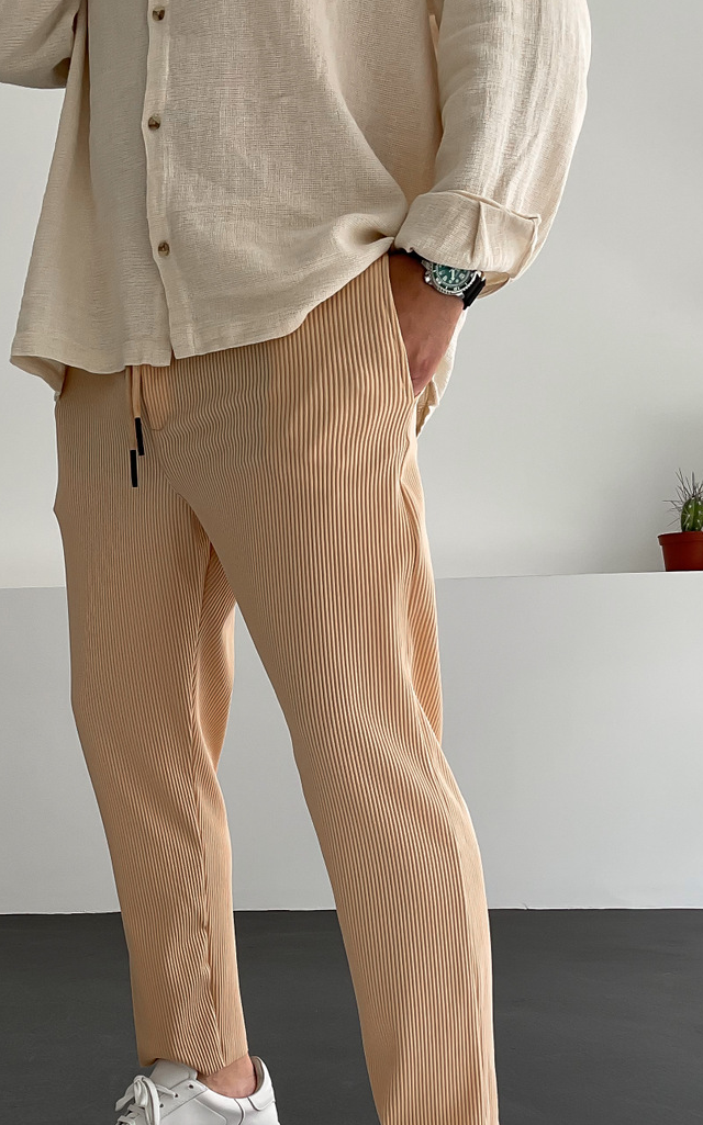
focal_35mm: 48
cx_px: 208
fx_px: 1472
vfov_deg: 41.2
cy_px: 766
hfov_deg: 26.6
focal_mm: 3
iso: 16
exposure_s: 1/160
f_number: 1.8
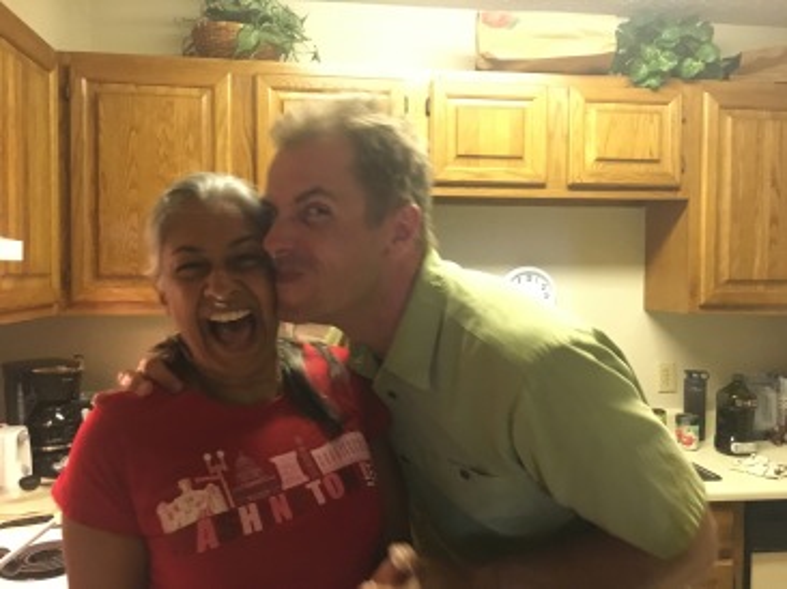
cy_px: 294
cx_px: 394
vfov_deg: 48.2
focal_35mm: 29
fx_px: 659
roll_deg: -0.1
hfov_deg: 61.7
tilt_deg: -0.8
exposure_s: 1/15
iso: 320
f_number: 2.2
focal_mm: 4.15
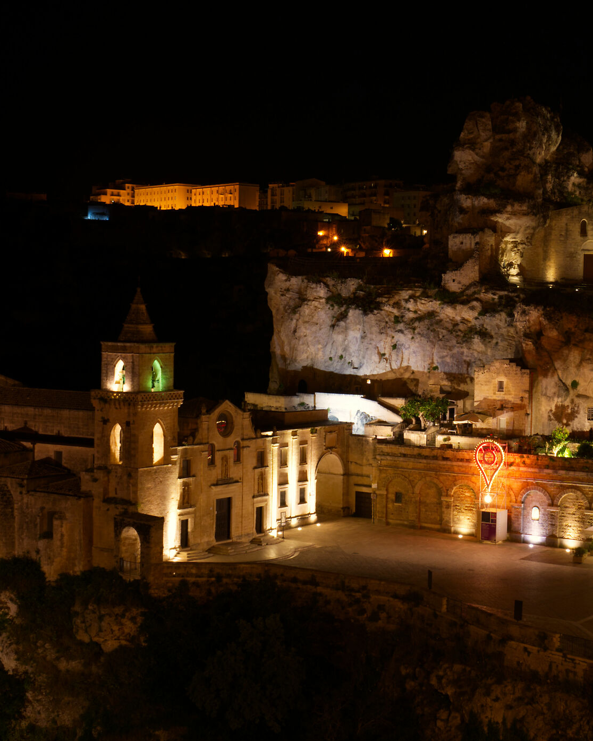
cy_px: 366
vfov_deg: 30.0
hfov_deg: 24.0
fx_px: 1382
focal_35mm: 63
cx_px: 438
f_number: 11
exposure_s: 5
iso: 200
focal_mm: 39
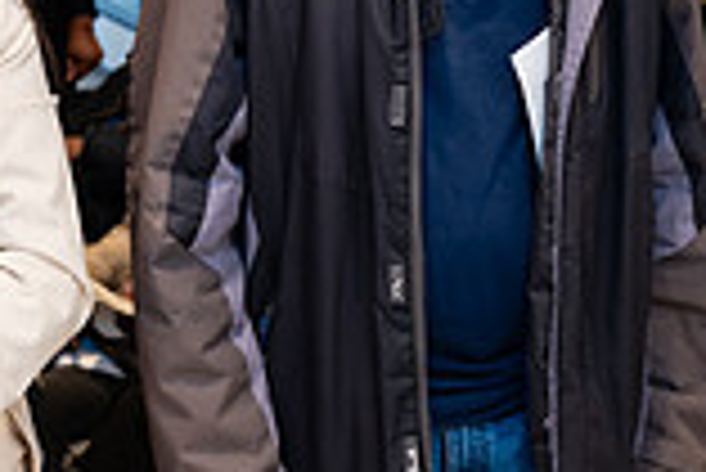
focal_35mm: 105
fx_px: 2061
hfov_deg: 18.6
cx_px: -81
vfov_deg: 12.8
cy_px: -92
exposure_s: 1/160
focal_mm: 27.5
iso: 400
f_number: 3.2
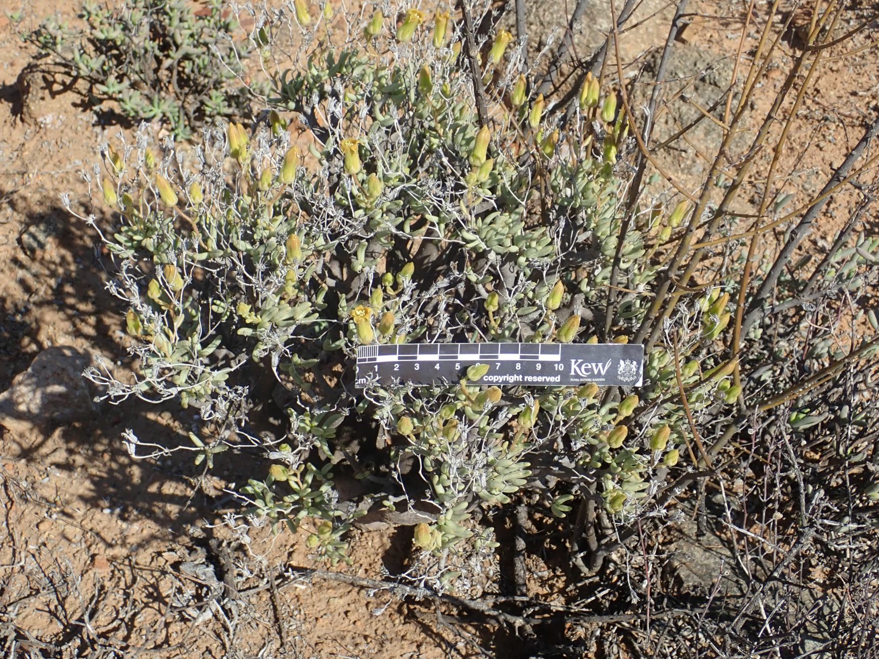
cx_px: 445
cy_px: 338
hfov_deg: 38.2
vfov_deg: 29.1
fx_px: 1270
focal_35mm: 50
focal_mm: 7.86
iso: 100
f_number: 4
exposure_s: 1/640
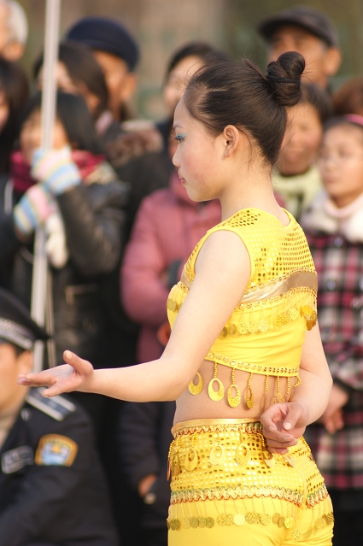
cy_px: 273
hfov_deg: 3.1
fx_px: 6817
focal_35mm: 450
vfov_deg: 4.6
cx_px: 182
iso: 100
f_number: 5.6
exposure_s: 1/60
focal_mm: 300
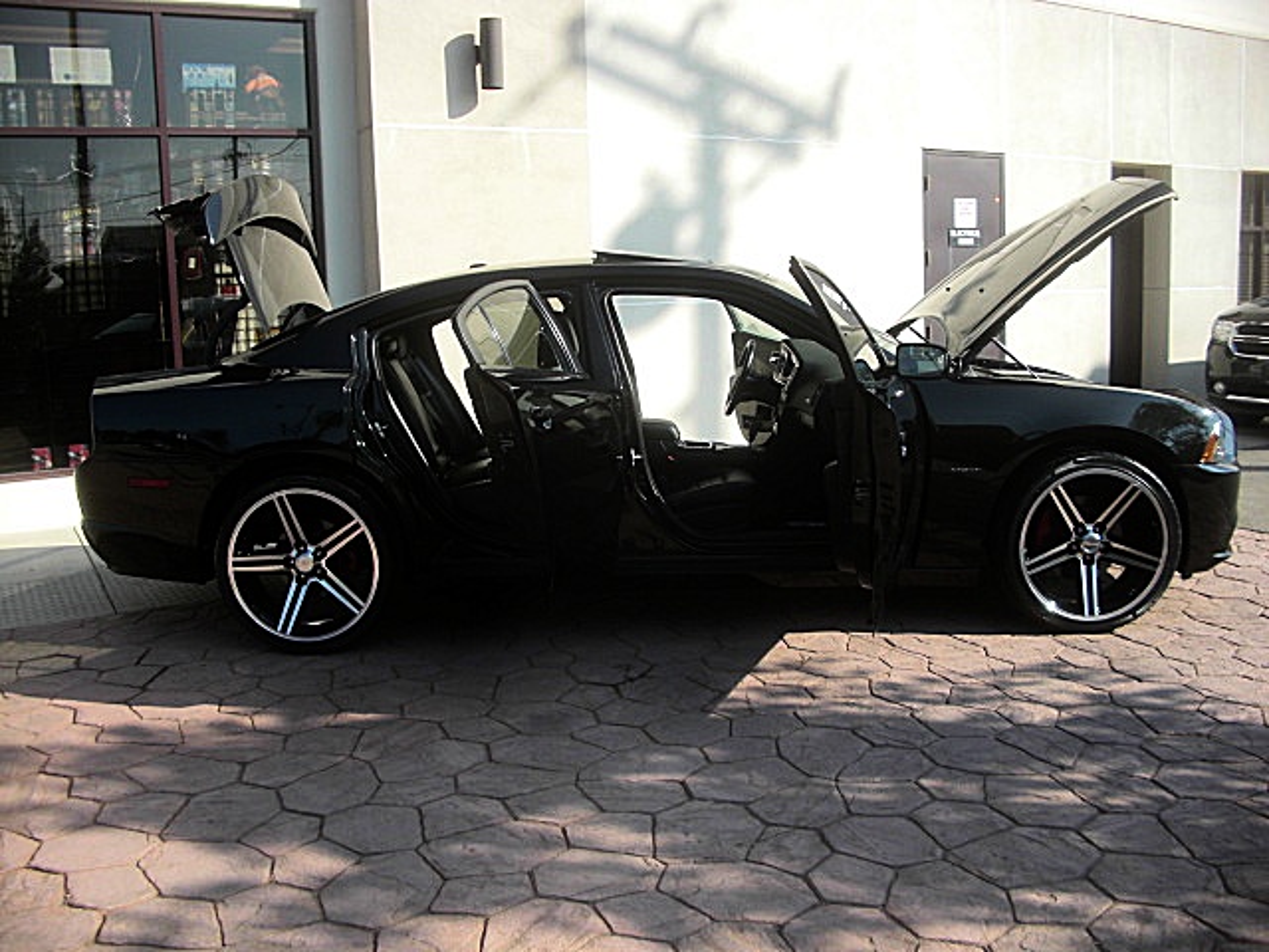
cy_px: 476
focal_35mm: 36
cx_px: 634
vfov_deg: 39.7
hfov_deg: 51.4
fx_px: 1320
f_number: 2.8
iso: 50
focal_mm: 6.3
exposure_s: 1/500
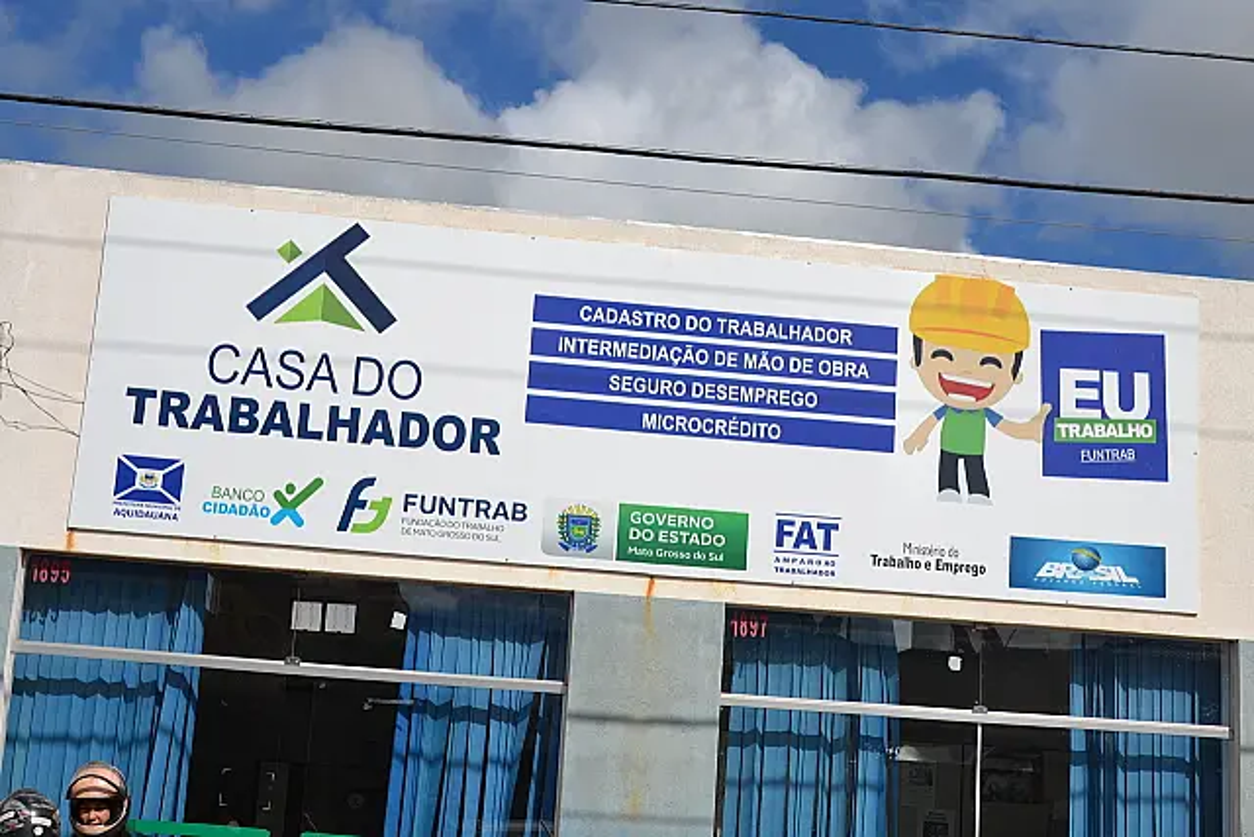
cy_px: 418
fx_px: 1568
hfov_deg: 43.6
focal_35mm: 45
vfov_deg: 29.9
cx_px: 627
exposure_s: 1/500
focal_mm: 30
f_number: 11
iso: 100
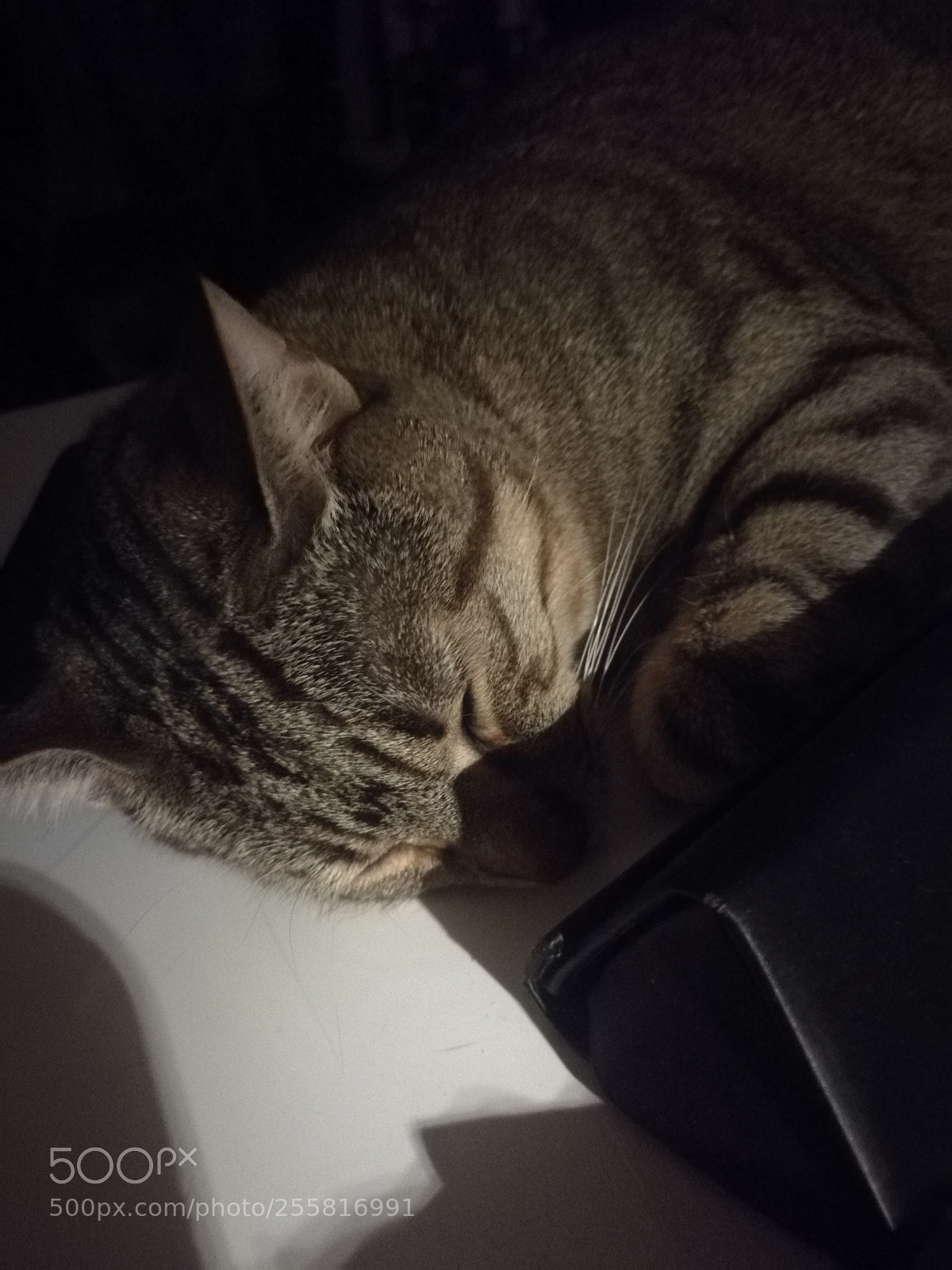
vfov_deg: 65.3
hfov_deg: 51.4
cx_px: 476
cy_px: 635
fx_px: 990
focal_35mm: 27
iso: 1000
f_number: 2
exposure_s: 1/4
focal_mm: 4.04
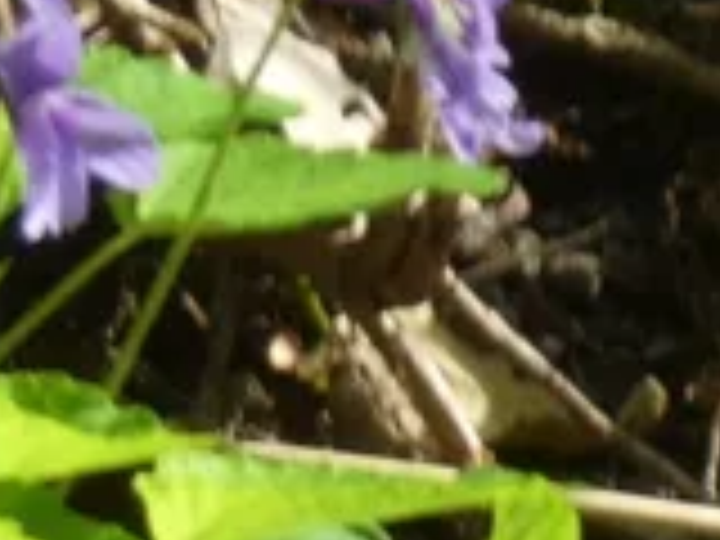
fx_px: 27393
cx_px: 1053
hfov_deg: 1.5
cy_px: 688
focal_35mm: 1317
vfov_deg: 1.1
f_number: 5.6
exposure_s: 1/80
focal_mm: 58.9
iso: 125
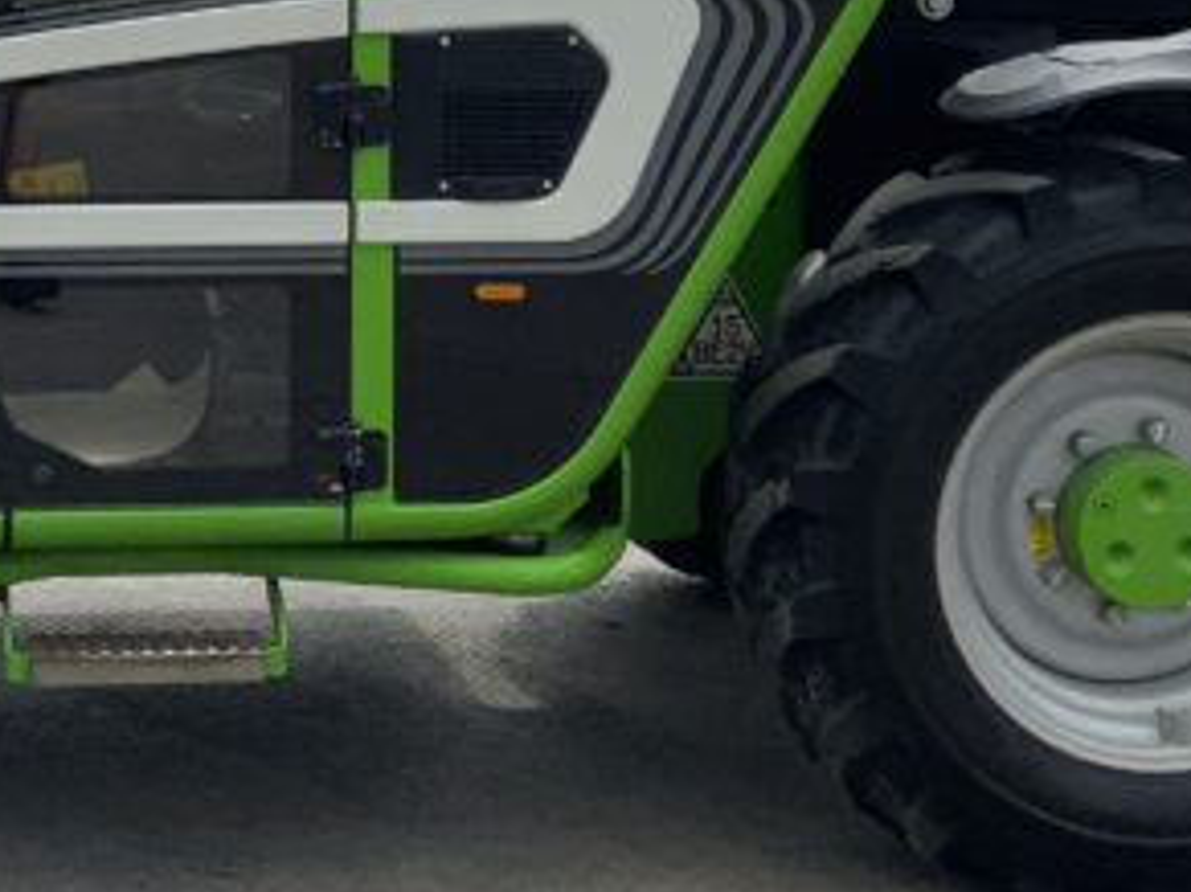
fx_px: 3508
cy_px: -16
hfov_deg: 19.0
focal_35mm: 102
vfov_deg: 14.3
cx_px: 172
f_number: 1.8
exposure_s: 1/2538
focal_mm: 3
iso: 16
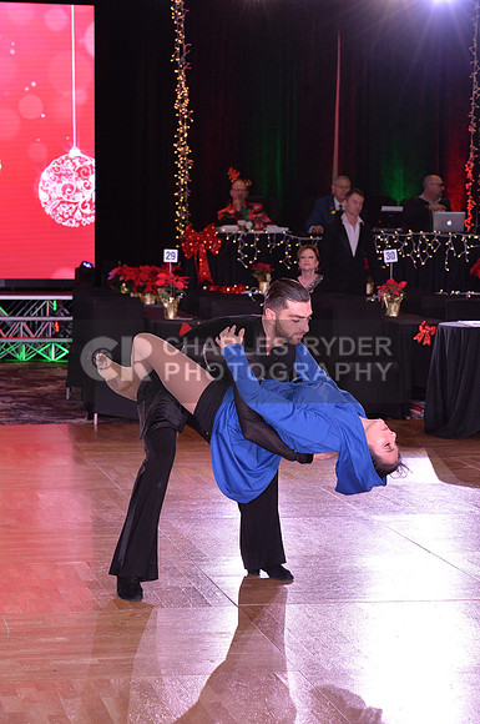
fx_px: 2247
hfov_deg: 12.2
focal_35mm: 112
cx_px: 240
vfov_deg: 18.3
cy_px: 362
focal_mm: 112
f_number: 7.1
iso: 2000
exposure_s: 1/250
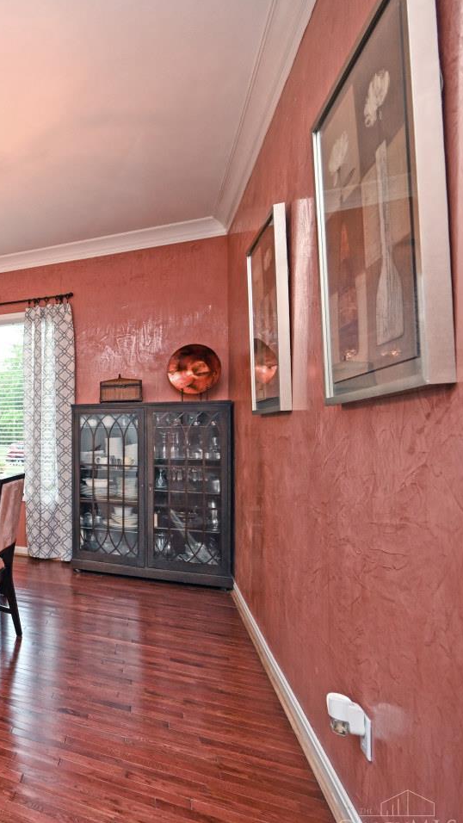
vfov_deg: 78.7
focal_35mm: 23
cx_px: -176
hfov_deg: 32.5
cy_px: 428
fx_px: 502
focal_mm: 14
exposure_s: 1/60
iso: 800
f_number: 4
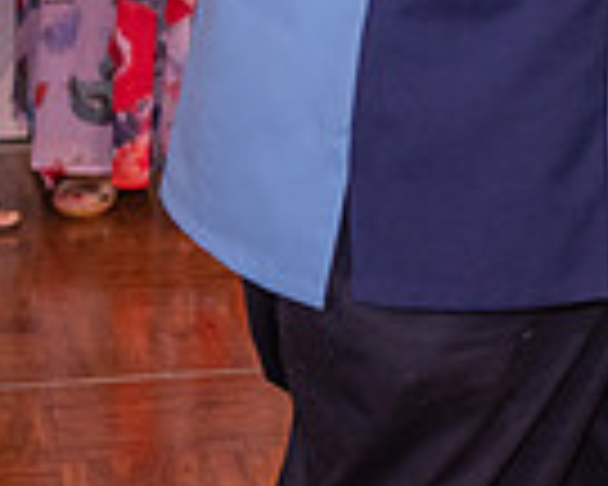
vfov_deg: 8.5
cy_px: -313
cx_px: 1013
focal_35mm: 177
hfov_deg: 10.4
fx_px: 3185
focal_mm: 44
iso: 1600
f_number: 3.5
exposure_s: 1/125
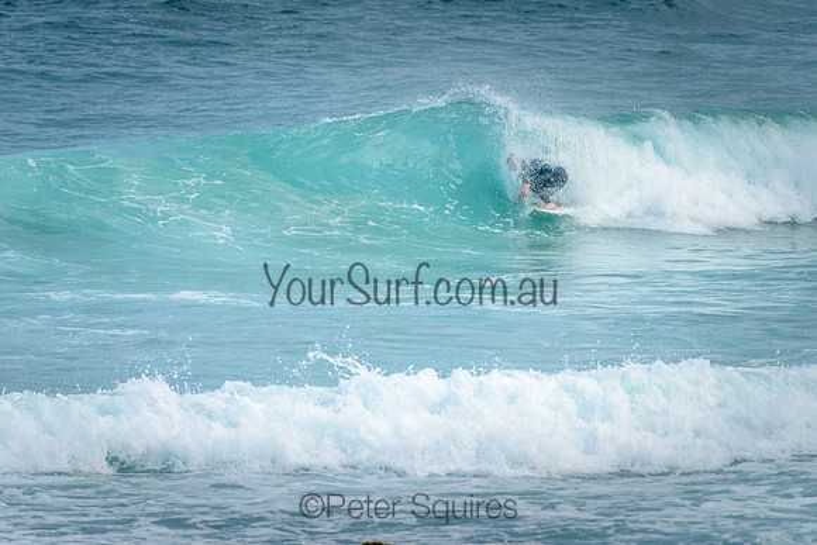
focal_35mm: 491
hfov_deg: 4.2
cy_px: 212
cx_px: 411
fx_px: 11136
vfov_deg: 2.8
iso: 720
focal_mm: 400
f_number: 5.6
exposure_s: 1/1250
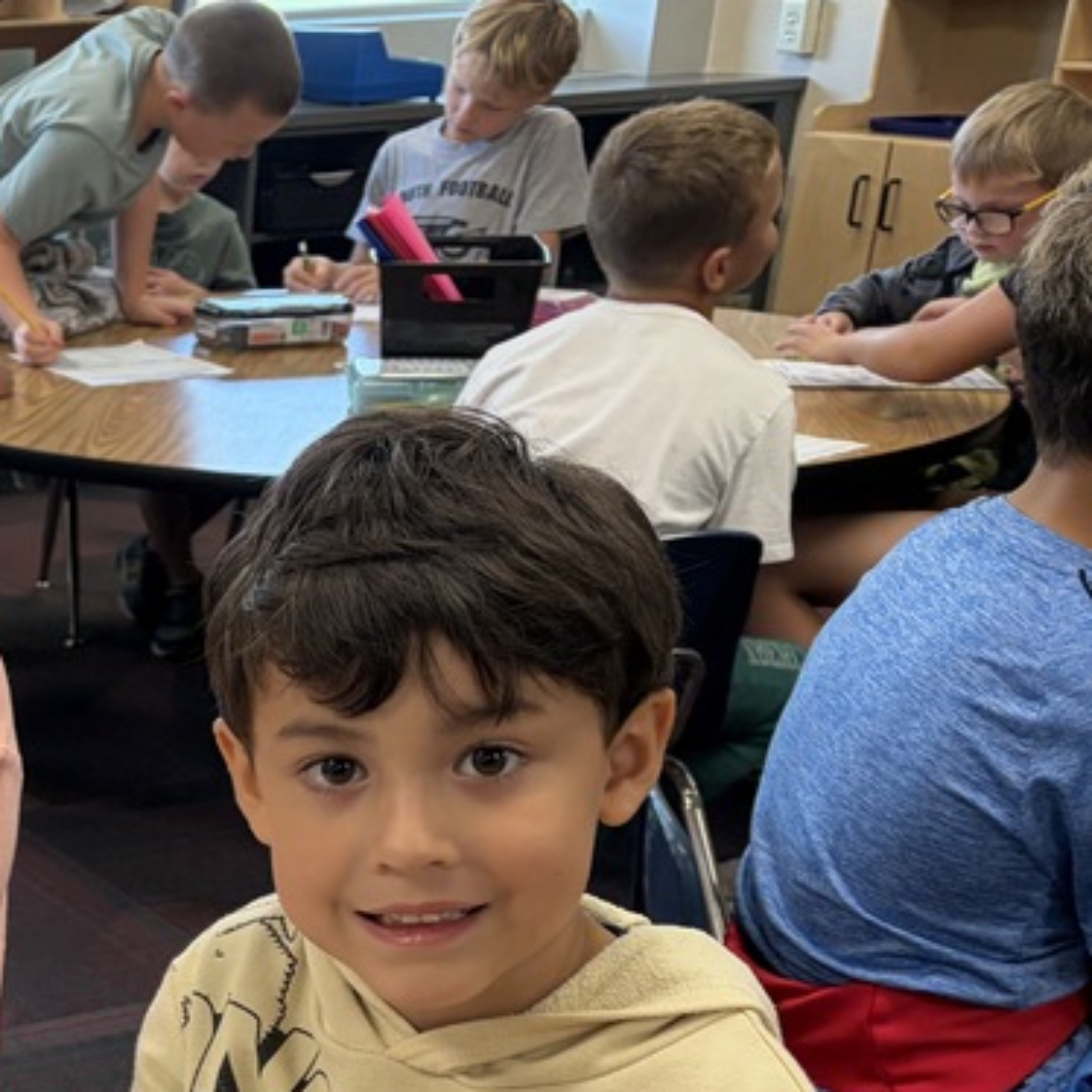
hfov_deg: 23.8
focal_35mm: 63
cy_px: 923
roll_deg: +2.3
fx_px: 2248
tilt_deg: -23.4
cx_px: -353
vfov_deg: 26.6
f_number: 1.6
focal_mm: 5.96
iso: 125
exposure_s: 1/75
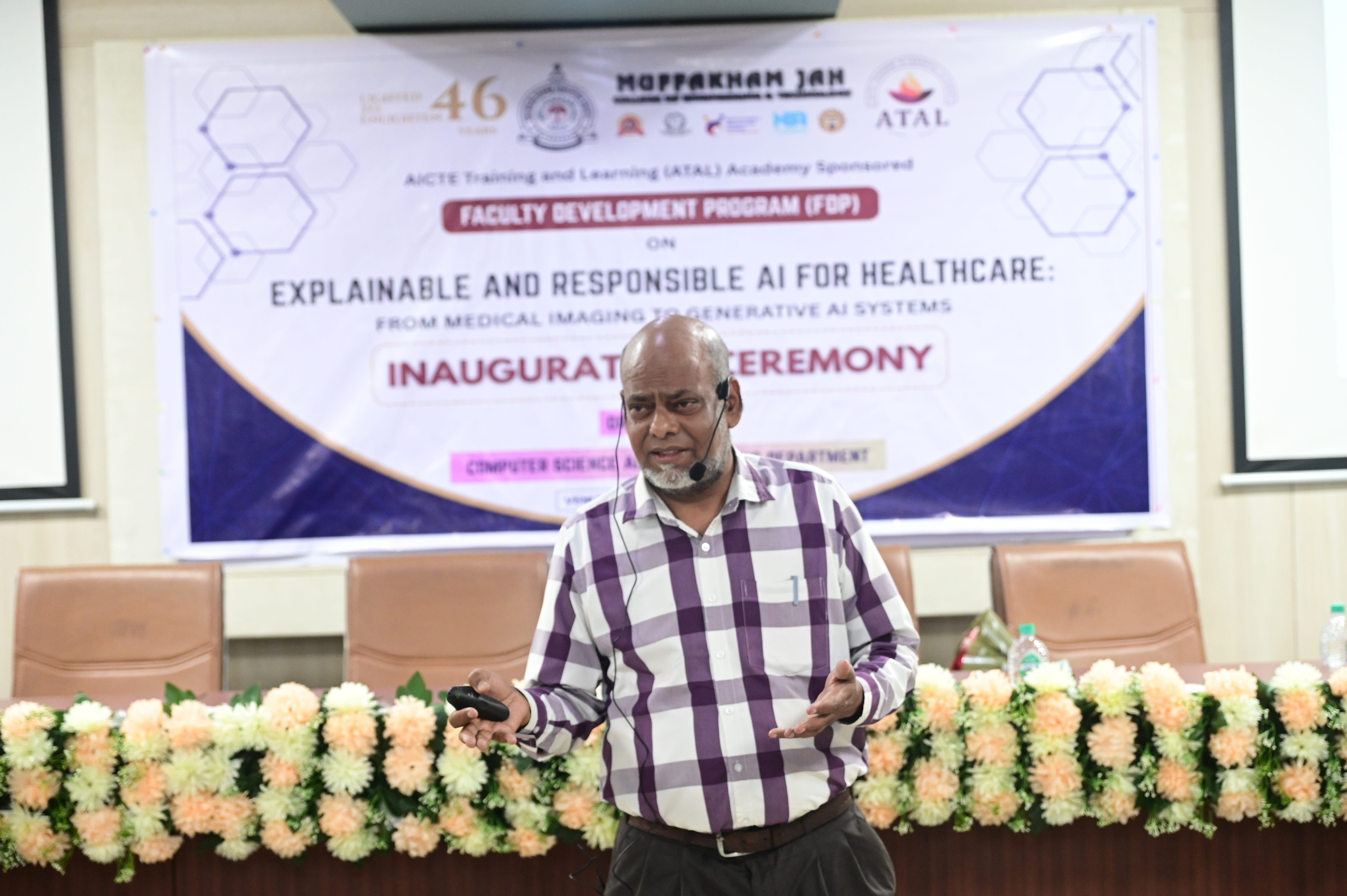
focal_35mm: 71
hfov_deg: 28.5
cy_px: 448
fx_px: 2655
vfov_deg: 19.2
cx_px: 674
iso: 4000
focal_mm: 71
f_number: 4
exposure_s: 1/125
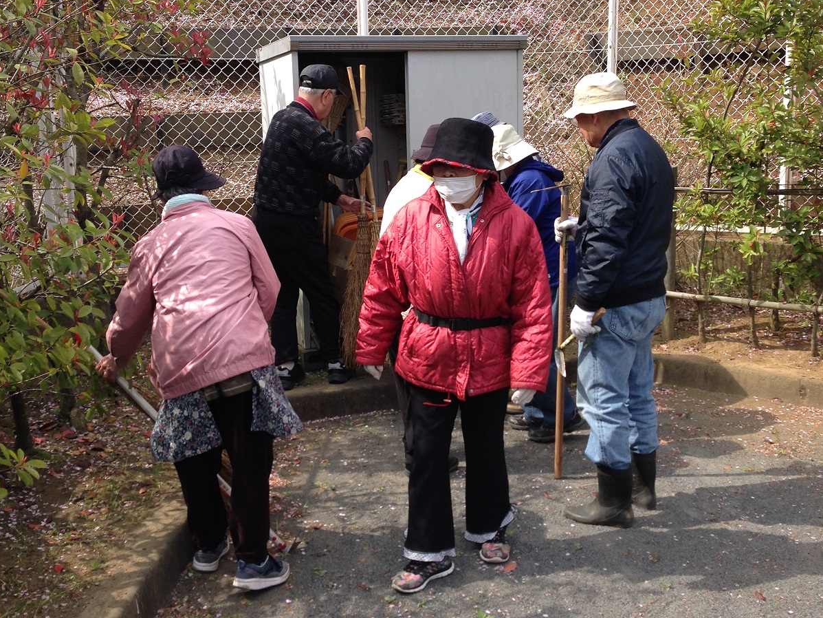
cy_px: 288
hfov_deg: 42.1
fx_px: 1070
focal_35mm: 45
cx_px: 404
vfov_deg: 32.2
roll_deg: +0.7
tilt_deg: -8.6
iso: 50
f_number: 2.4
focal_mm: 4.12
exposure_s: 1/704
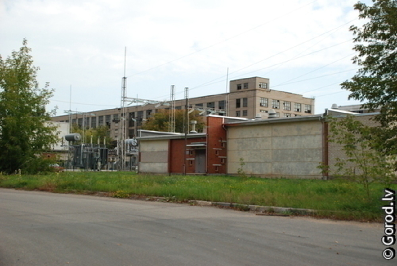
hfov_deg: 42.3
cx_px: 198
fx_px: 514
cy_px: 133
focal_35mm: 46
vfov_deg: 29.0
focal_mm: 31
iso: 640
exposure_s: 1/1500
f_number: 5.6
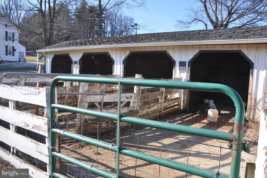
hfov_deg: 67.4
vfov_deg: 47.8
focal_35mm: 27
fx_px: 200
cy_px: 89
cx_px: 134
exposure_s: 1/250
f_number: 8
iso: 200
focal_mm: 18
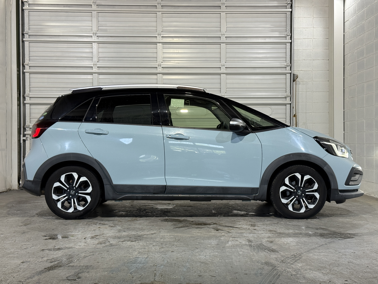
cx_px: 189
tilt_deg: +1.0
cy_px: 142
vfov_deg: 30.3
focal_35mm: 48
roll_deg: +0.0
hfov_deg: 39.7
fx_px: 524
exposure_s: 1/60
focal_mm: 6.76
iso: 64
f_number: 1.78
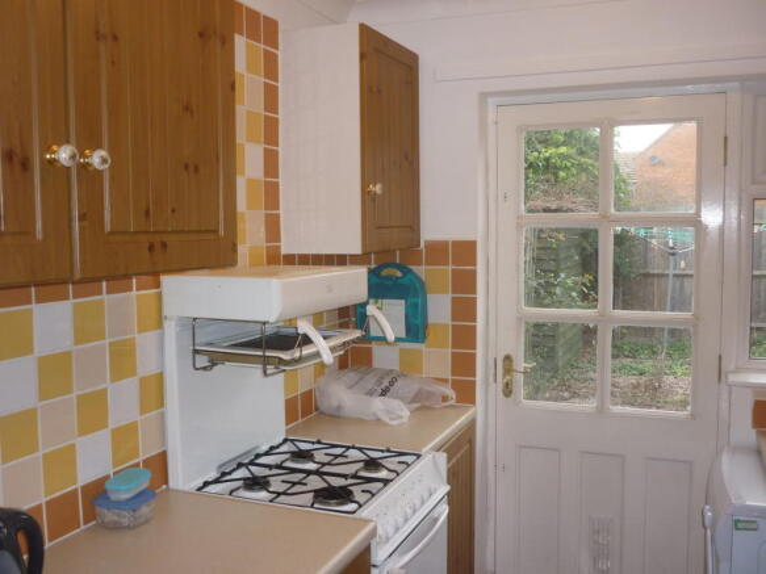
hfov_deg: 55.4
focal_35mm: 33
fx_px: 730
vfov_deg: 42.9
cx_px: 383
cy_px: 287
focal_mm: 5.5
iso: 100
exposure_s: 1/30
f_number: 2.8
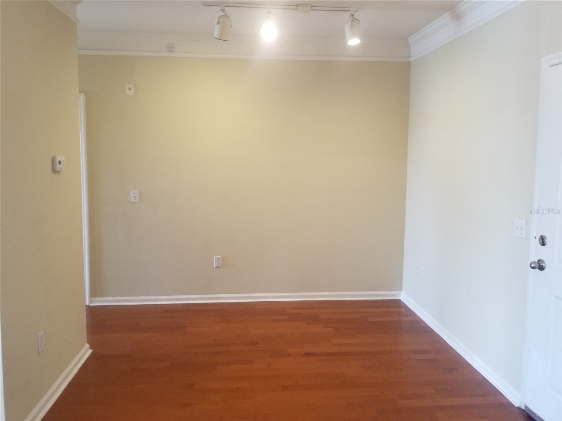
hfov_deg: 67.3
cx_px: 281
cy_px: 210
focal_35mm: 26
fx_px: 422
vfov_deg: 53.1
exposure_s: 1/60
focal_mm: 4.25
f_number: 1.7
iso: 160
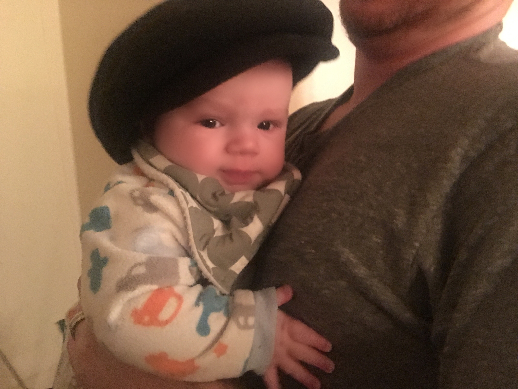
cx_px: 259
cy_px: 194
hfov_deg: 61.7
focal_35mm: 29
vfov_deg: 48.2
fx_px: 434
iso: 250
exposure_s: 1/4
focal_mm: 4.15
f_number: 2.2
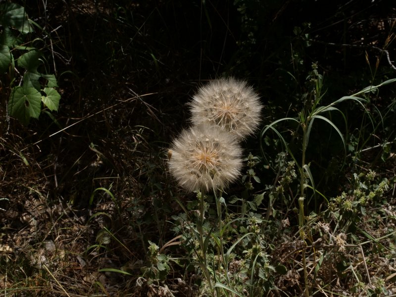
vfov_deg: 26.1
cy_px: 148
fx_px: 641
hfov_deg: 34.3
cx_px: 198
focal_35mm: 56
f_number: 16
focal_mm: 28
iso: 400
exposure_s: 1/320
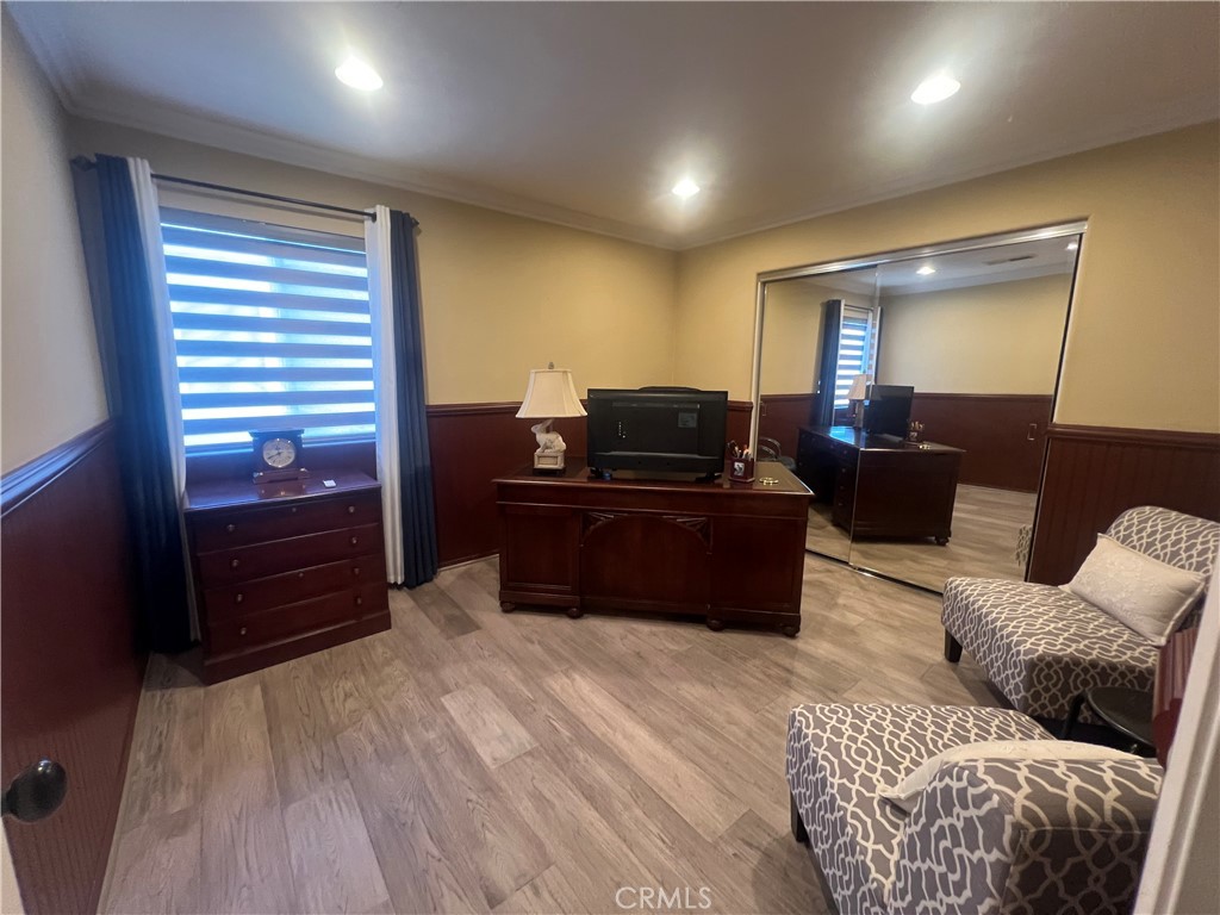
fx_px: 458
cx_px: 610
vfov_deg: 89.9
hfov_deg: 106.2
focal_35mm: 13
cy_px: 458
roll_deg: -0.4
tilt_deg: -10.3
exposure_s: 1/60
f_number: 1.8
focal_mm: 1.57
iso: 400
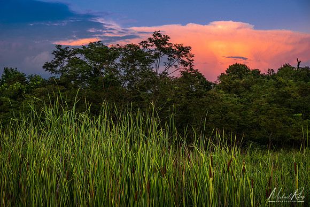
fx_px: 672
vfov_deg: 17.5
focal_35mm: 78
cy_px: 104
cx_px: 155
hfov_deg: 26.0
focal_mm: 78
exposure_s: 1/4
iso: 64
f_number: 13
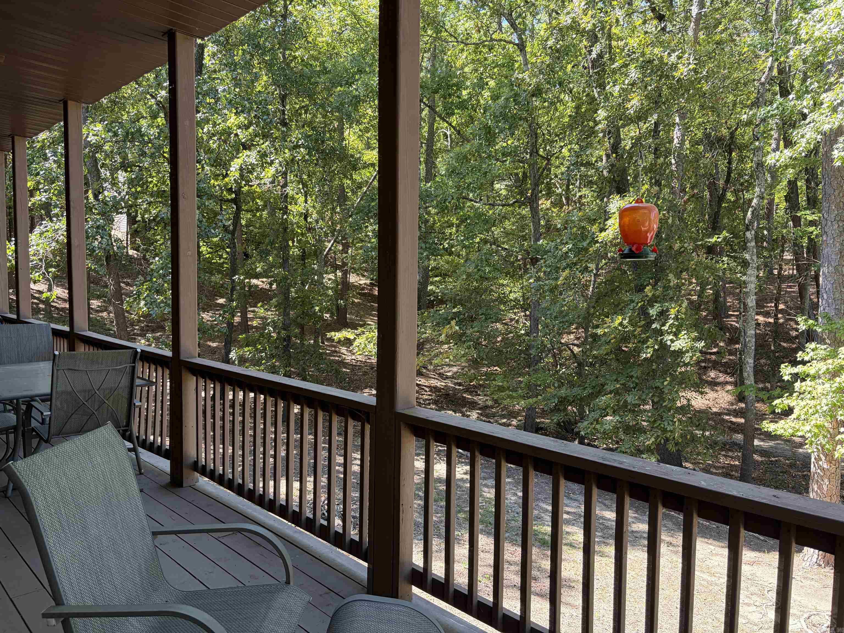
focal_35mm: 26
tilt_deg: -3.8
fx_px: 634
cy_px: 316
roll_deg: -0.3
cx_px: 422
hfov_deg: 67.3
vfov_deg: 53.1
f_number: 1.6
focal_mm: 5.96
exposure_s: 1/204
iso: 80
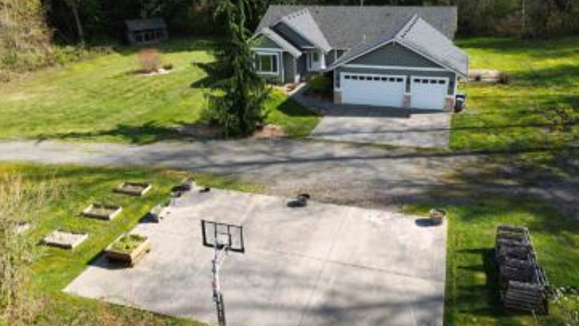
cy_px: 141
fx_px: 445
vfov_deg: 40.1
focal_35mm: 29
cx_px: 302
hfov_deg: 66.0
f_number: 1.7
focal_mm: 6.72
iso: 120
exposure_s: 1/800
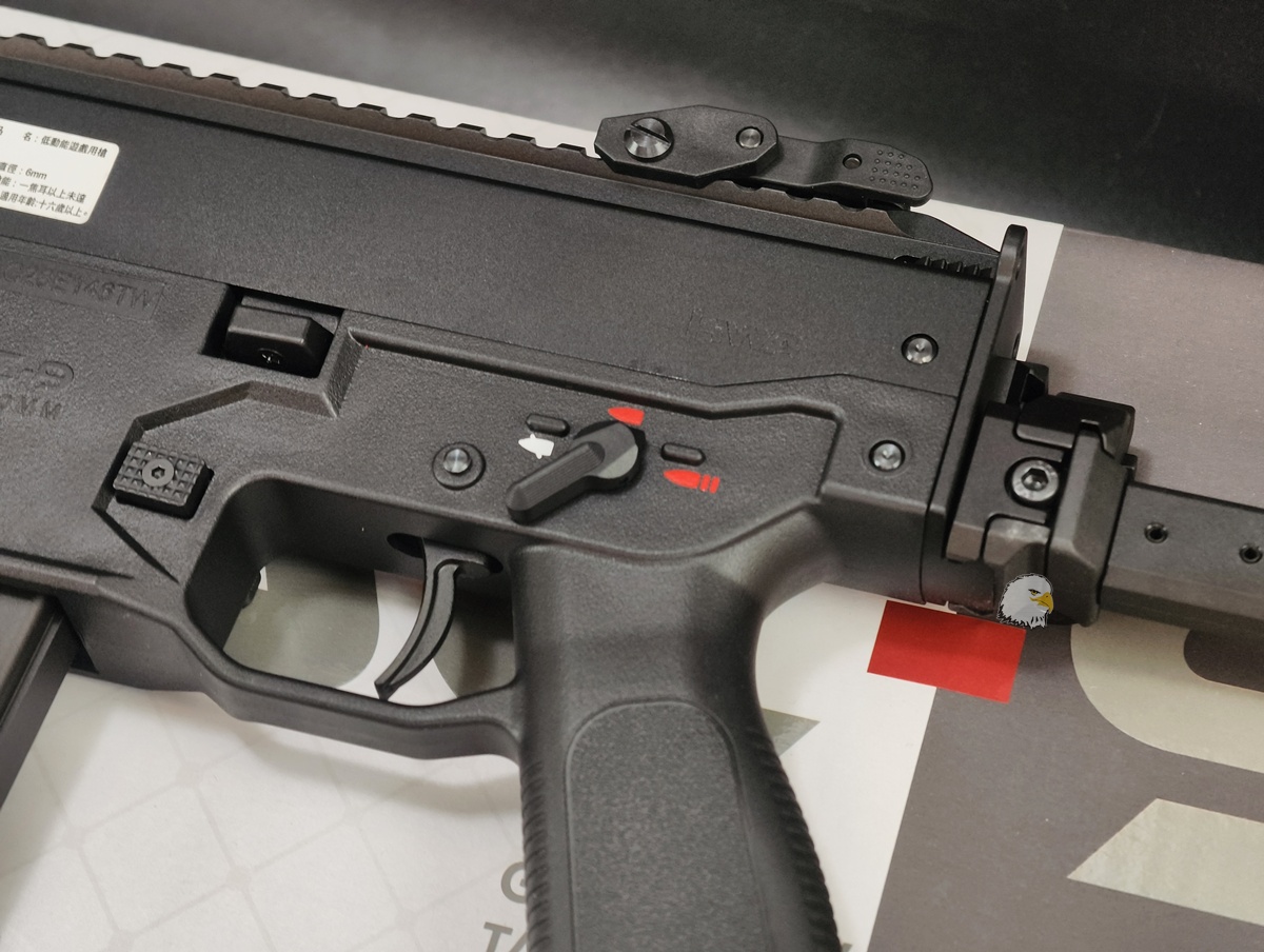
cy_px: 476
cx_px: 632
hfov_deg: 23.0
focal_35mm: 85
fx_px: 3109
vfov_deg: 17.4
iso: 789
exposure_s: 1/17.1
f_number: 2.67
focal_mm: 22.48
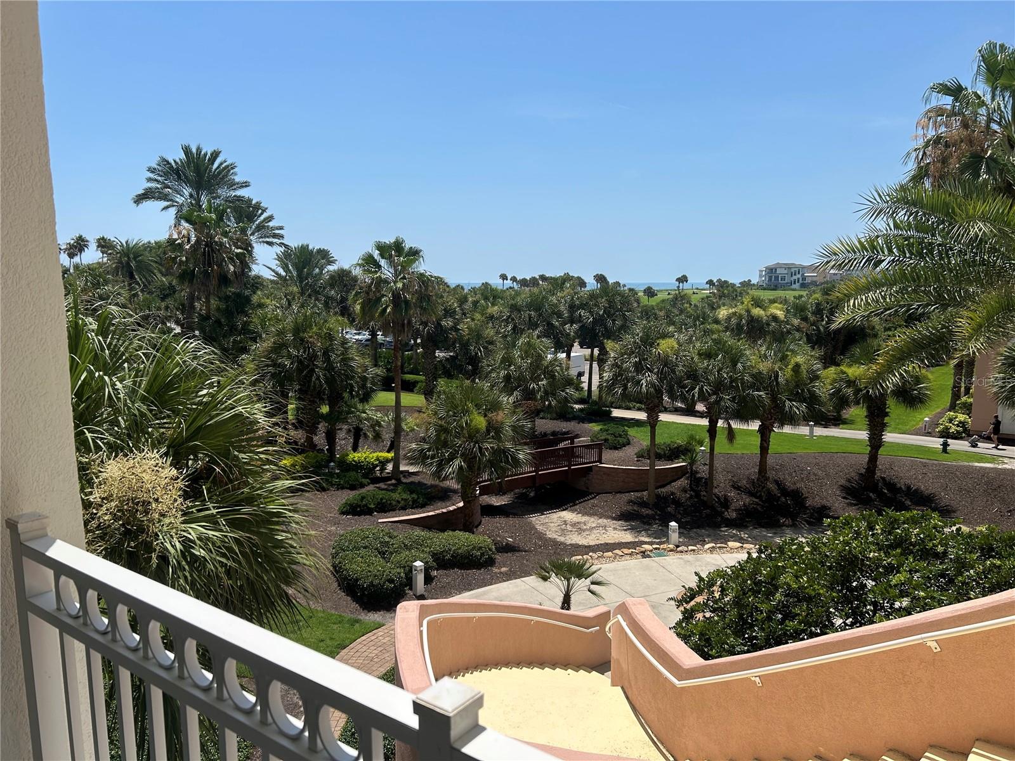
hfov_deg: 67.3
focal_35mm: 26
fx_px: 762
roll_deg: -0.5
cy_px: 380
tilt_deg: -7.5
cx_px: 508
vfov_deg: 53.1
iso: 50
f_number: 1.5
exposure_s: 1/5319
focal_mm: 5.7
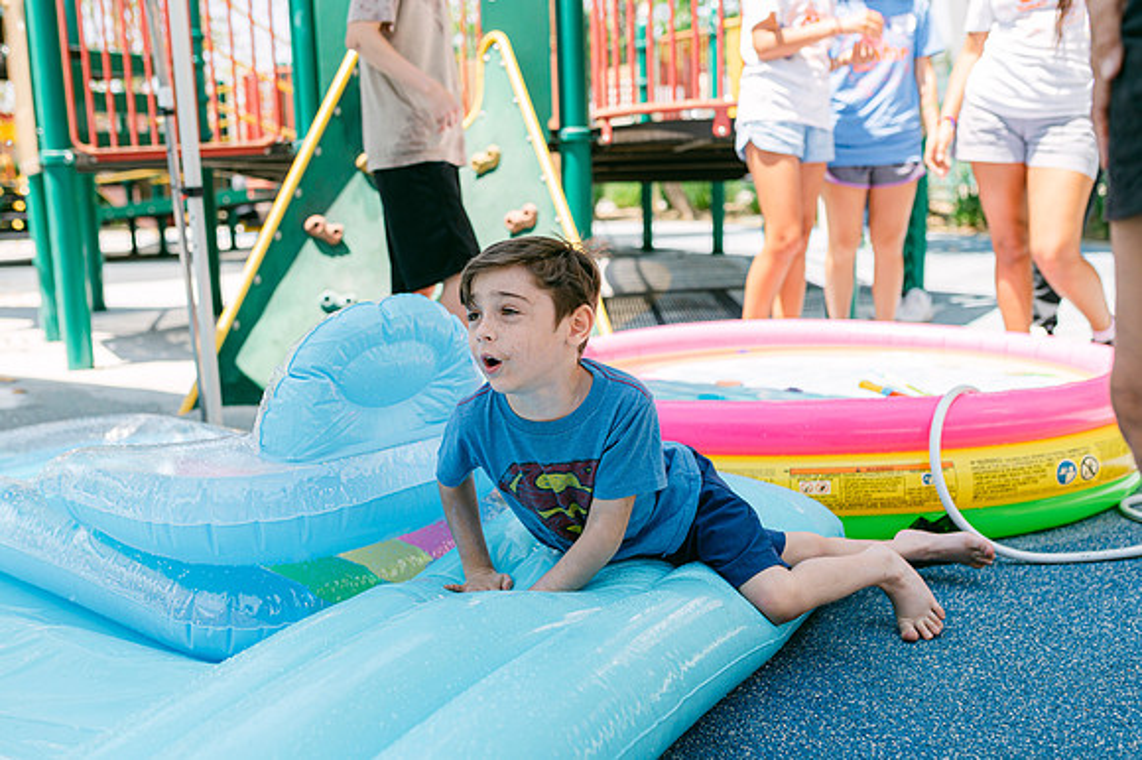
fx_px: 1208
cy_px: 392
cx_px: 534
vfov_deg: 34.9
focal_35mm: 38
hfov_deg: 50.5
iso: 100
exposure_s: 1/800
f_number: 2.8
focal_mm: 35
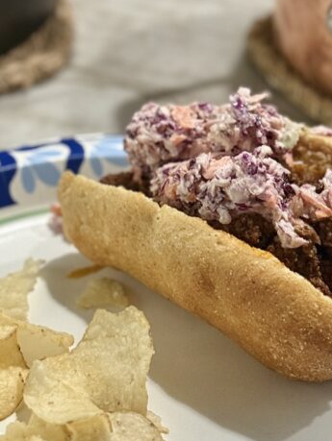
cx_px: 169
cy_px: 93
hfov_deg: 13.9
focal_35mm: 107
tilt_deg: -29.4
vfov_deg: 18.2
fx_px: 1366
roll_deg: -0.2
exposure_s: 1/40
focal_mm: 6.76
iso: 500
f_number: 1.78
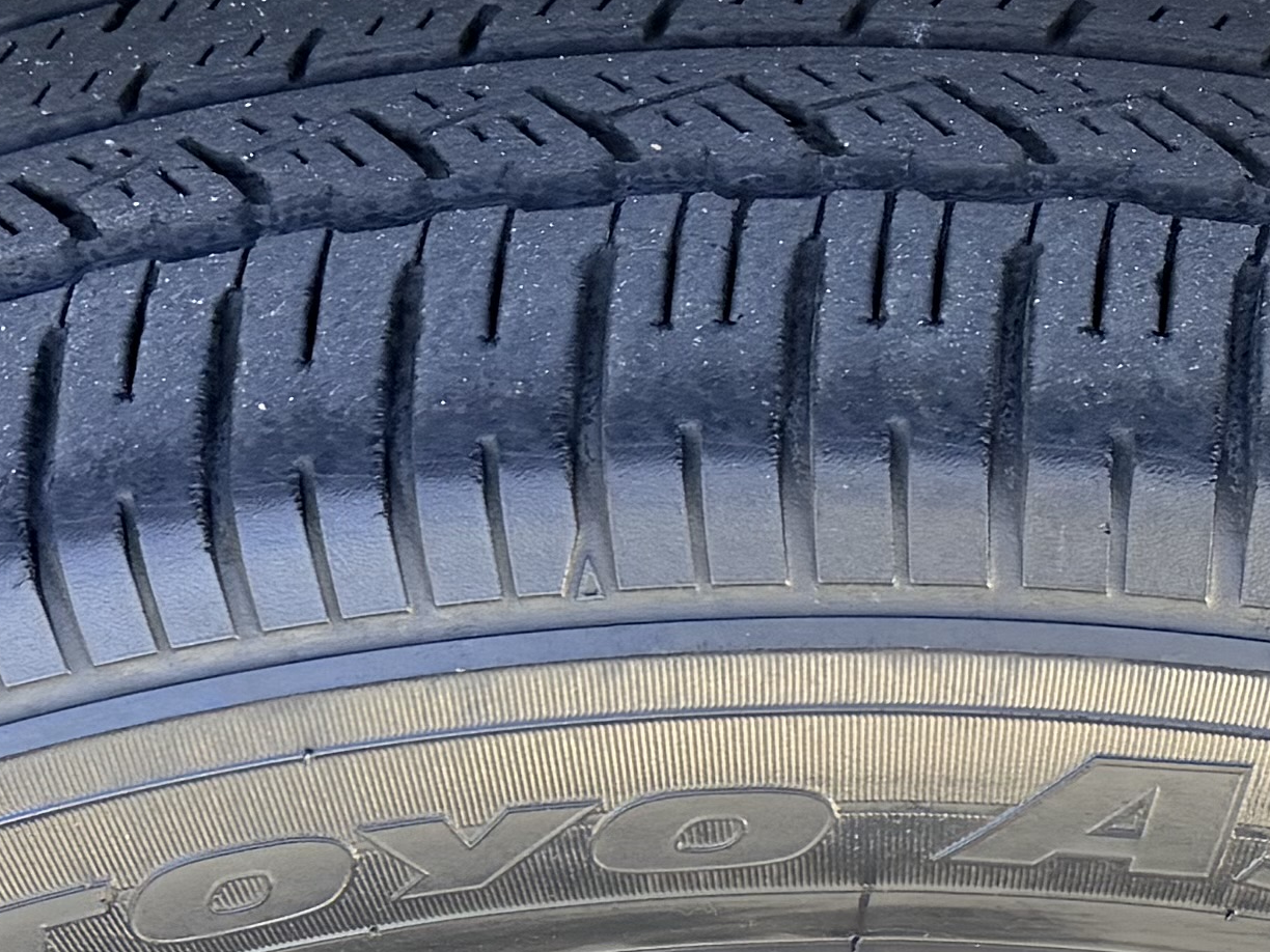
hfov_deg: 17.4
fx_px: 4109
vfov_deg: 13.0
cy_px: 1071
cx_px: 1055
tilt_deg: -46.7
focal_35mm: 112
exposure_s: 1/209
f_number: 1.78
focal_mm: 6.76
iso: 125
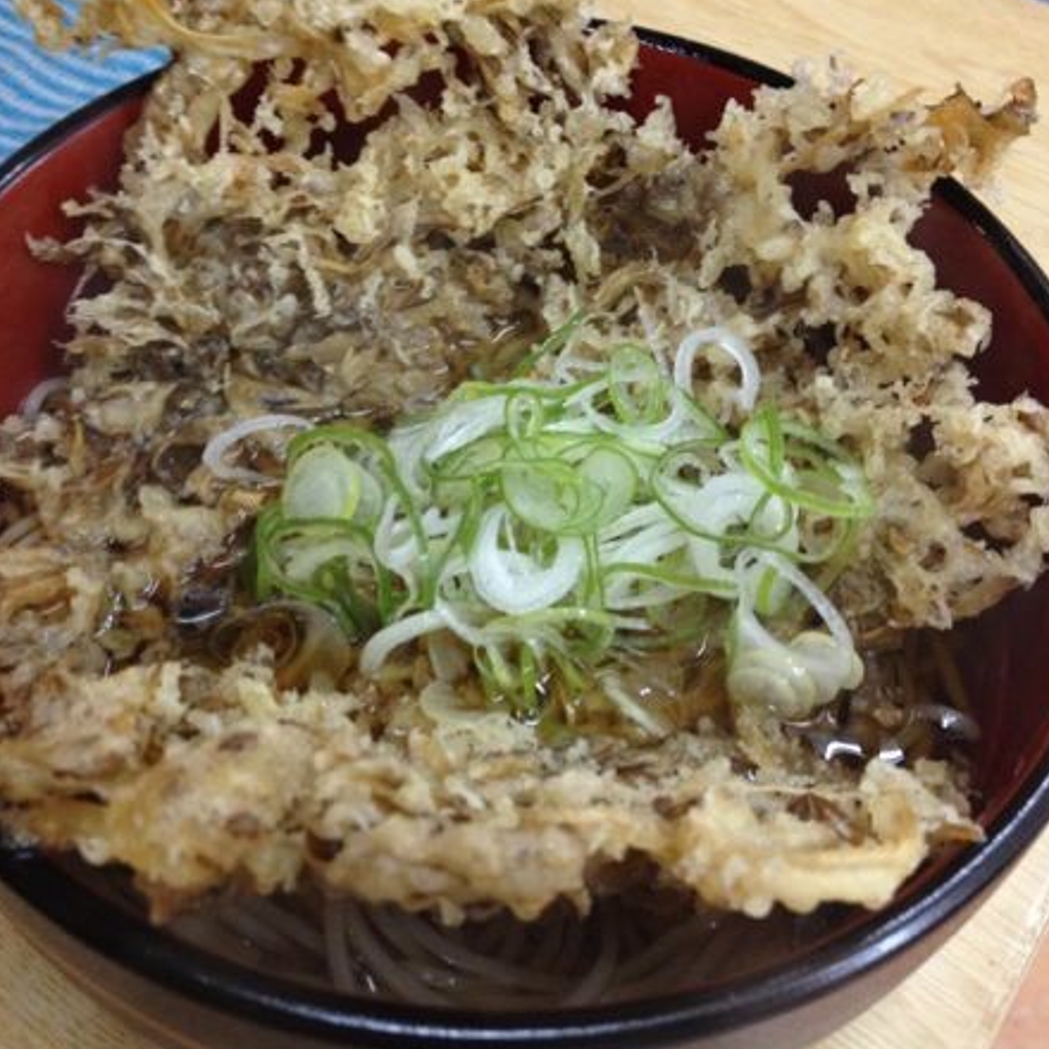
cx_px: 486
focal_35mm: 45
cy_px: 515
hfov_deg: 37.5
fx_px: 1543
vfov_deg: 37.6
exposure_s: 1/20
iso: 160
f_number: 2.4
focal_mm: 4.28
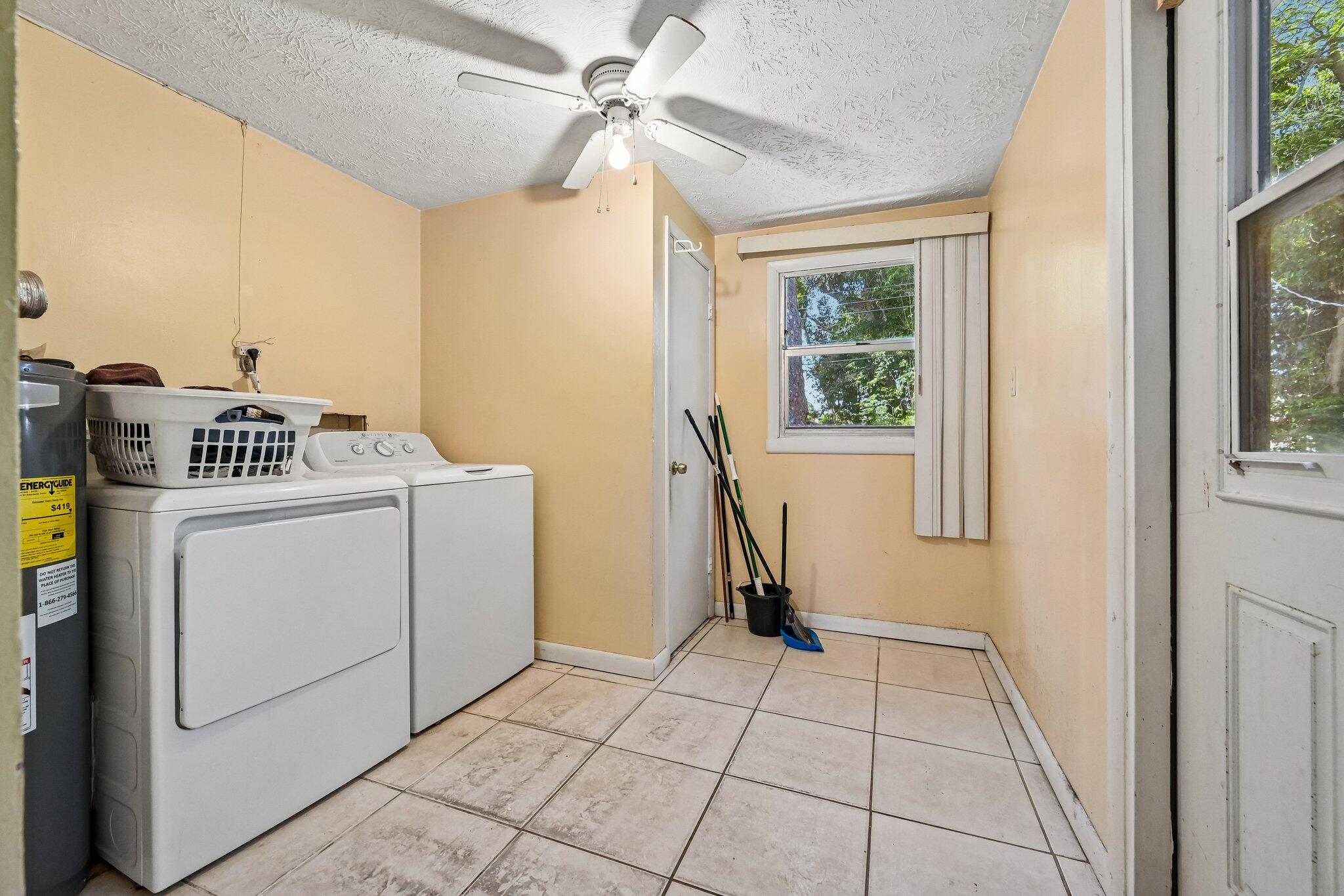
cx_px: 672
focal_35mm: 14
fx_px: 523
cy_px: 448
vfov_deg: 81.2
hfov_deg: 104.3
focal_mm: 14
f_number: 8
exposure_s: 1/320
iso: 3200
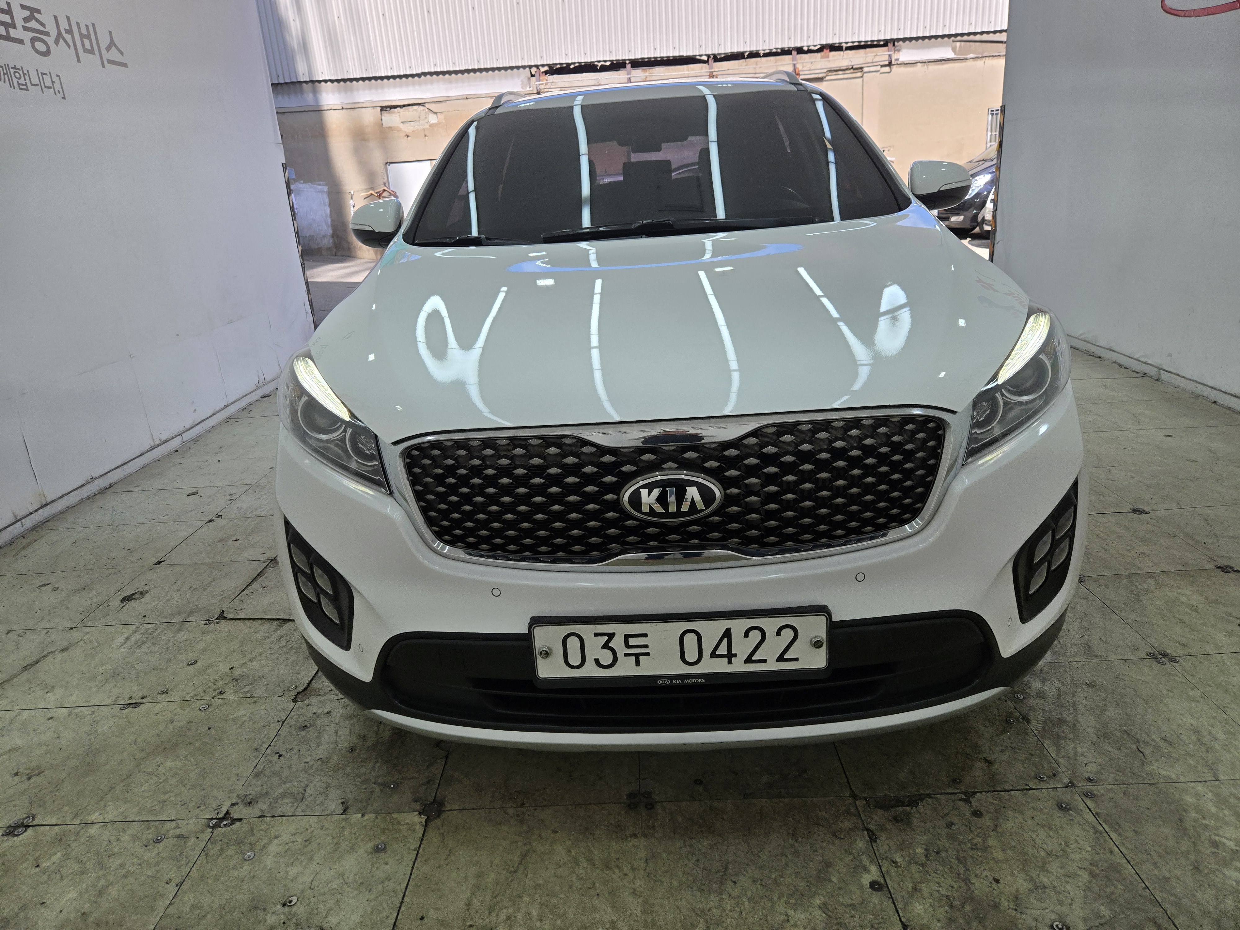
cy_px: 465
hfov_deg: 73.9
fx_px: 824
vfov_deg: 58.9
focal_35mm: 23
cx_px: 620
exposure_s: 1/2921
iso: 80
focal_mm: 5.4
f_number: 1.8
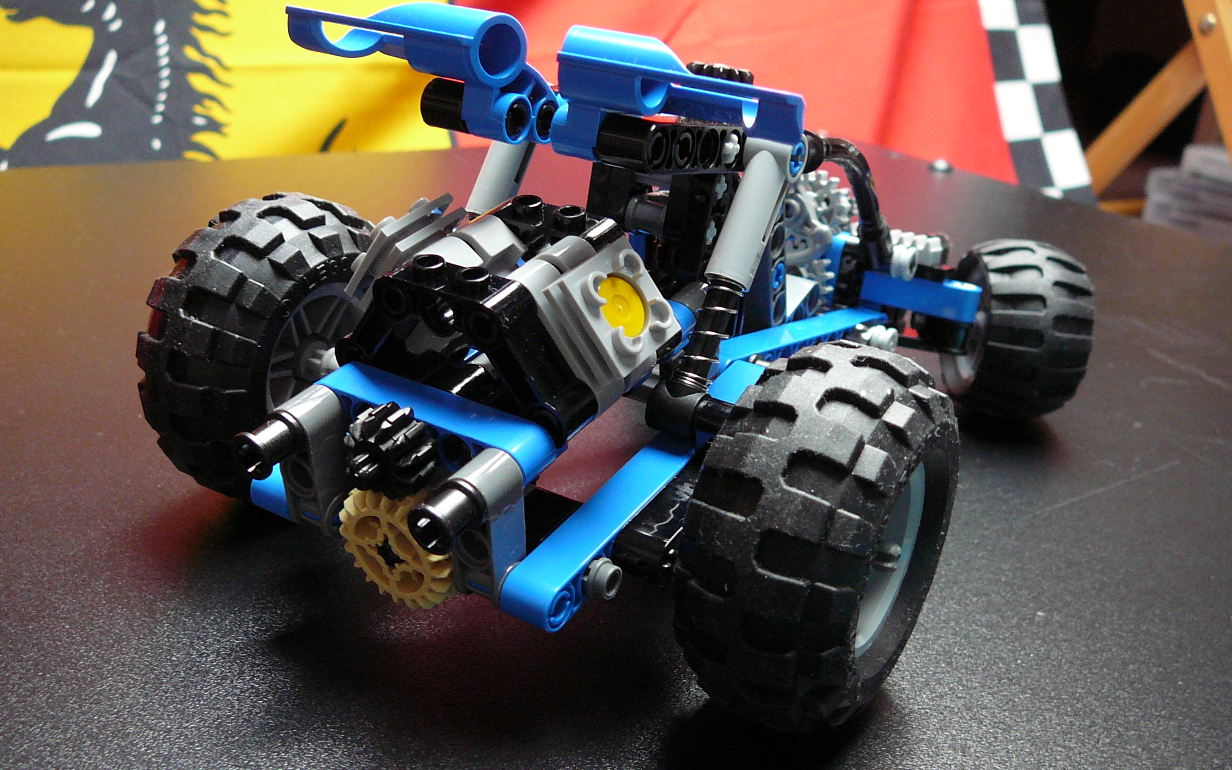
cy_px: 407
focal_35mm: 38
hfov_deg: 51.5
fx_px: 1276
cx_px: 621
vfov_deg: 33.6
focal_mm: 5.2
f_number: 2.8
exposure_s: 1/8
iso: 200
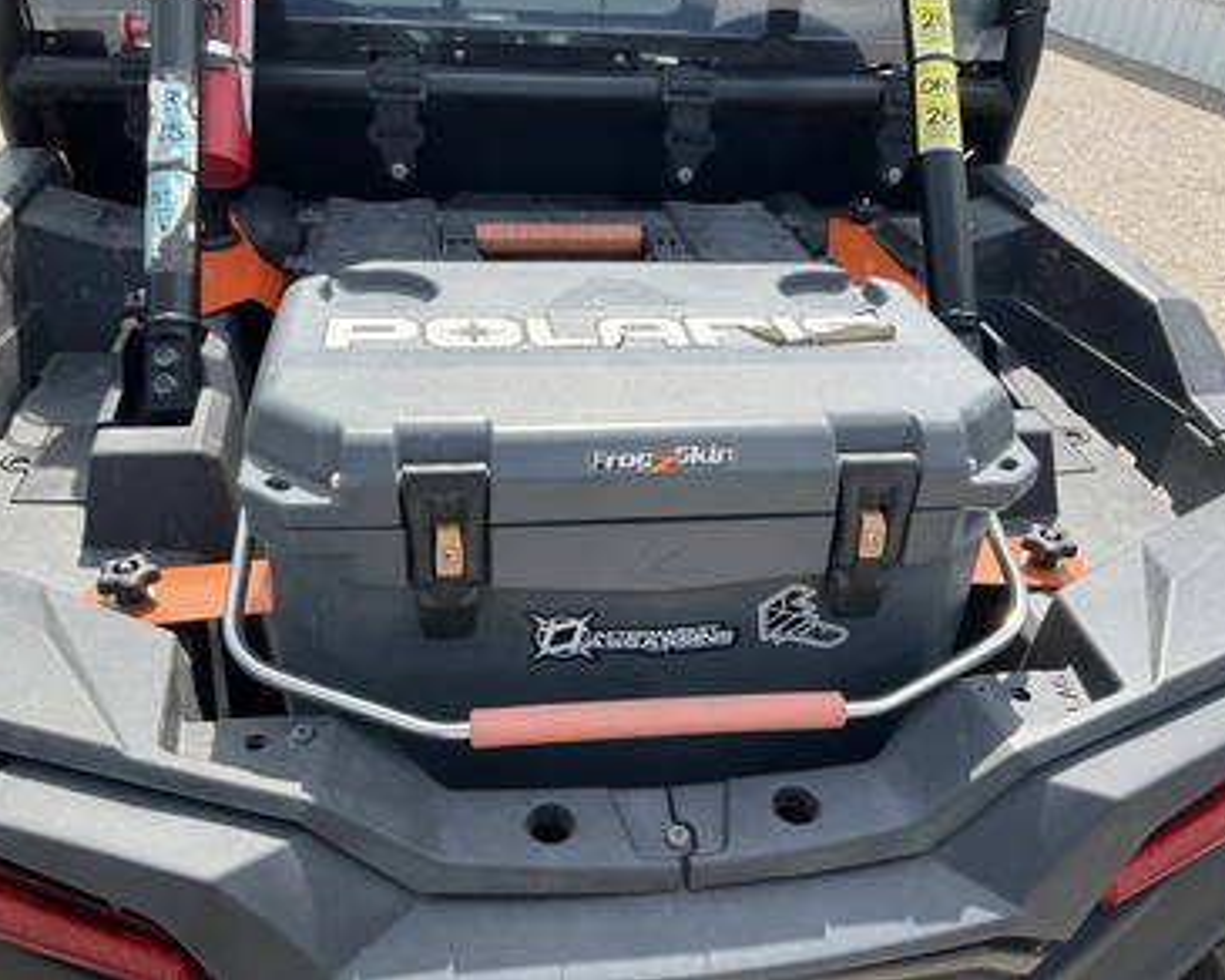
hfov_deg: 57.2
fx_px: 1124
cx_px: 607
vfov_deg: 47.1
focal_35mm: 31
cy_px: 480
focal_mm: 3
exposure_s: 1/898
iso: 25
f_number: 1.8
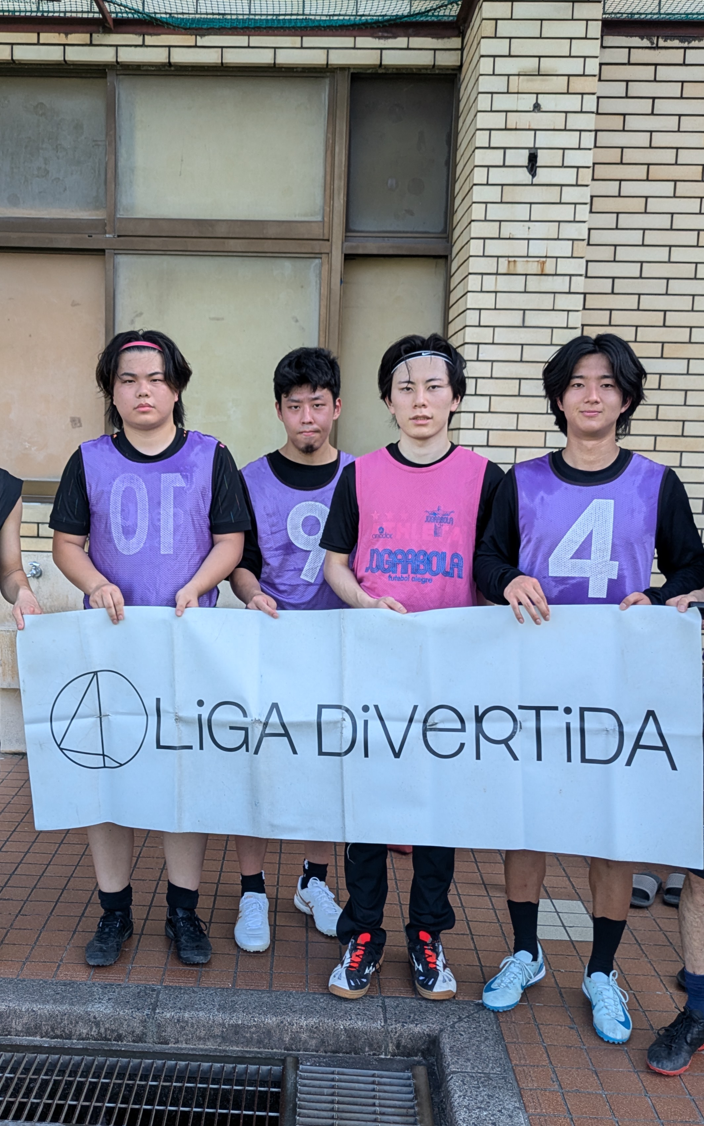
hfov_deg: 35.0
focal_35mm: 36
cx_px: 241
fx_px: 1105
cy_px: 566
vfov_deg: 54.0
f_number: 1.89
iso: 50
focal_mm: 5.43
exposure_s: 1/408
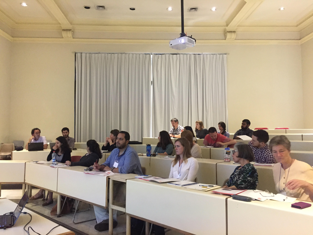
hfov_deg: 61.7
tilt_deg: +2.9
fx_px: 262
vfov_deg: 48.2
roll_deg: +0.1
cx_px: 156
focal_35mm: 29
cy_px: 118
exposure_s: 1/17
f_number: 2.2
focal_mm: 4.15
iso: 320
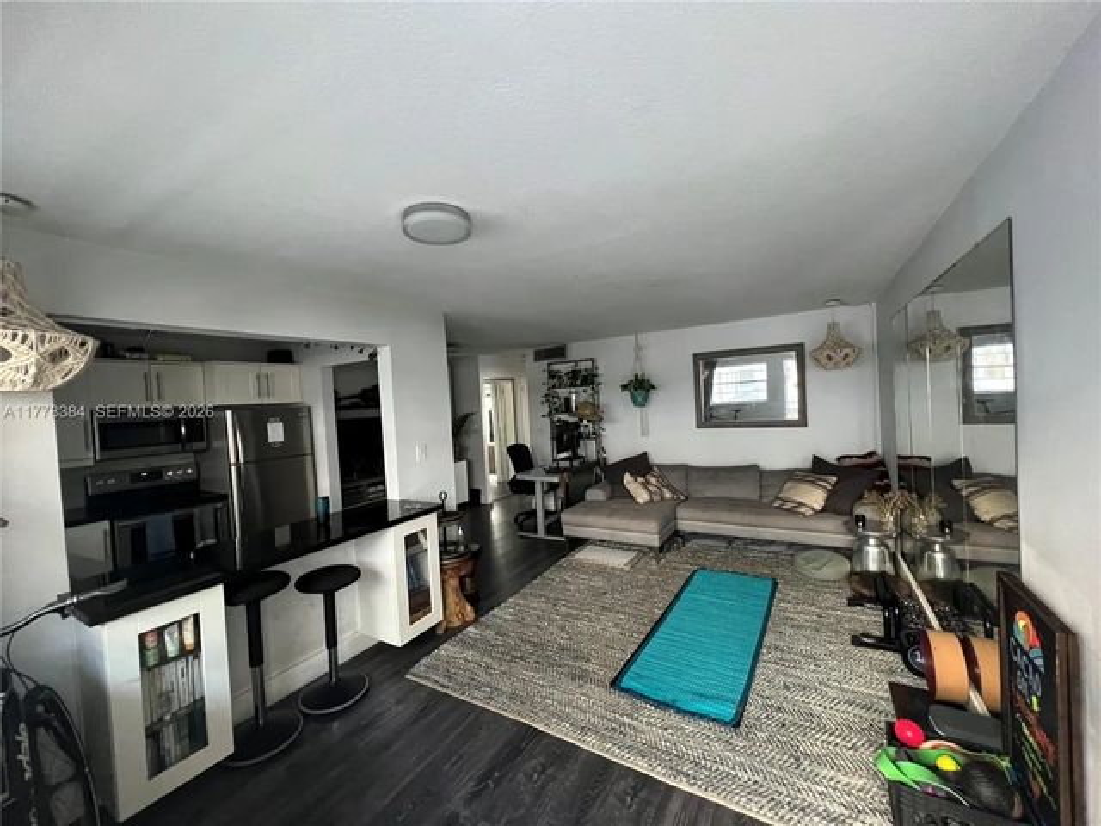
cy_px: 413
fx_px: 413
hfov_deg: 106.2
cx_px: 550
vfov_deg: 89.9
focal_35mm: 13
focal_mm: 1.57
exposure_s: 1/60
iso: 800
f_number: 1.8
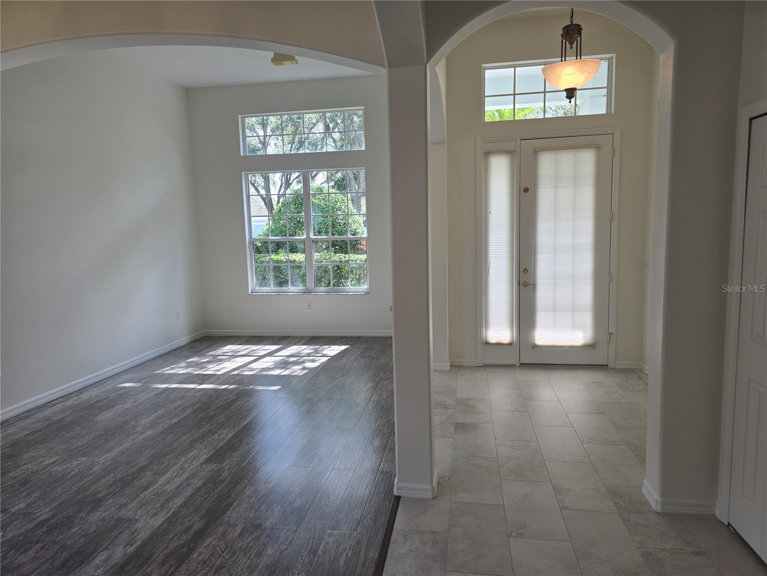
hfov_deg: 73.9
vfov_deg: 58.9
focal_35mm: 23
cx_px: 384
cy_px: 288
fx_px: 510
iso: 25
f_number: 1.7
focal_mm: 6.3
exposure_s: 1/120
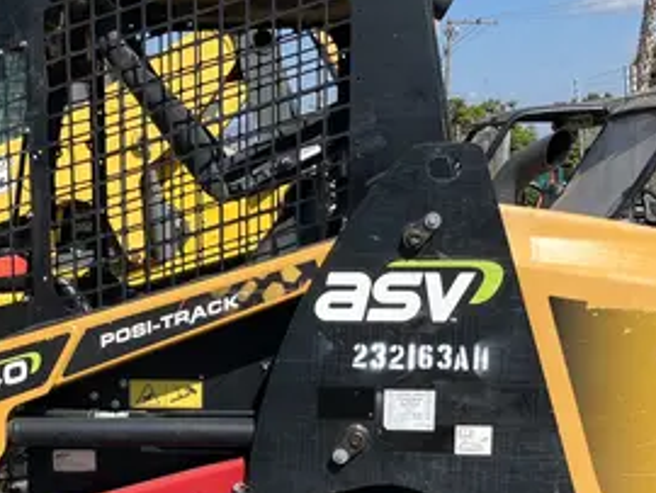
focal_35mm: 57
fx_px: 1081
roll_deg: +0.0
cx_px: 187
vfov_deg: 25.3
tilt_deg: -10.1
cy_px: 390
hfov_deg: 33.3
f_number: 1.8
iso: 32
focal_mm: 3.99
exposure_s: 1/1429
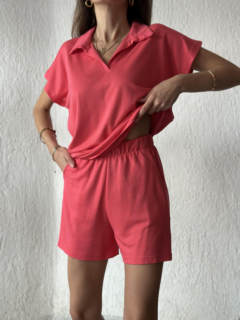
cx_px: 120
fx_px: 444
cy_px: 160
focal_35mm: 48
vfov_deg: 39.7
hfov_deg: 30.3
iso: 125
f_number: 1.78
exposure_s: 1/78
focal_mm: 6.86
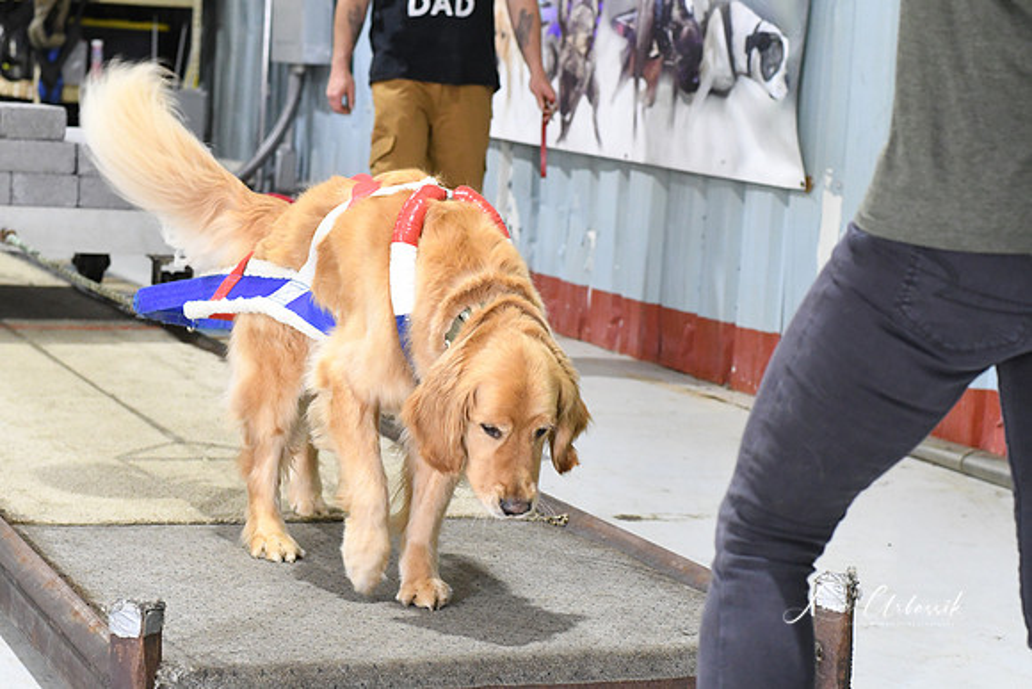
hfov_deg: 27.0
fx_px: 2150
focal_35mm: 75
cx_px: 516
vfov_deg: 18.2
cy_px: 344
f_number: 4.5
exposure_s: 1/320
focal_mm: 50
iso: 5000
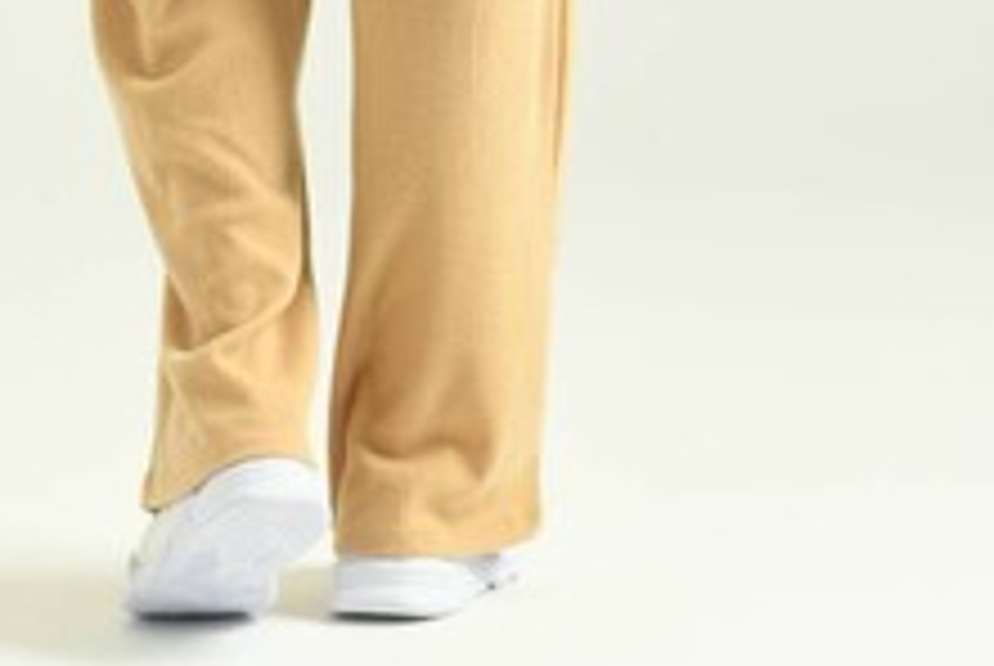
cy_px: -630
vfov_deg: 5.0
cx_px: 256
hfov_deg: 7.6
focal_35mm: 271
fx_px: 7492
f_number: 5.6
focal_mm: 80
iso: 125
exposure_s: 1/160
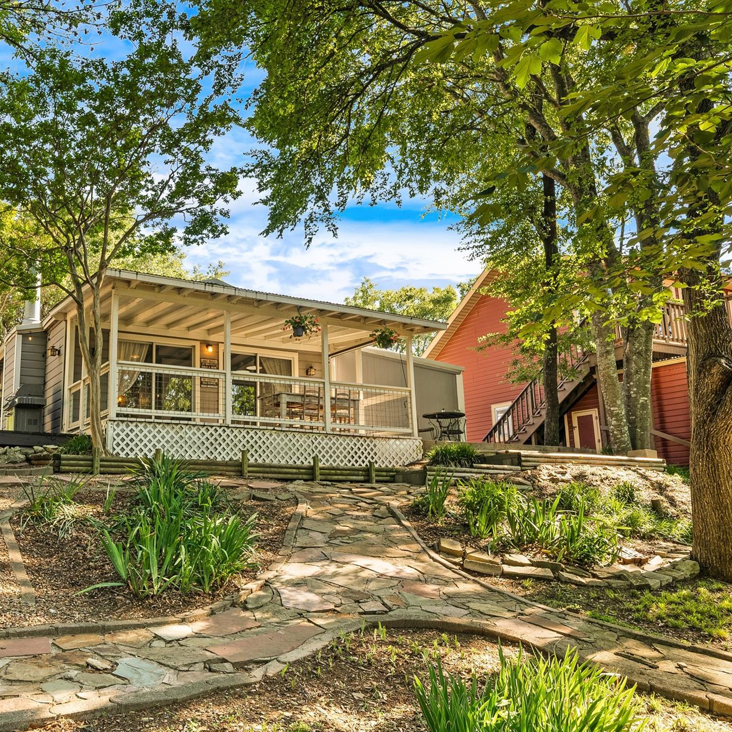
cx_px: 248
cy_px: 366
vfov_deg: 52.5
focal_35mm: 31
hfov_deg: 51.6
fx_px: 742
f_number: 11
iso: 125
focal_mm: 24
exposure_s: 1/8
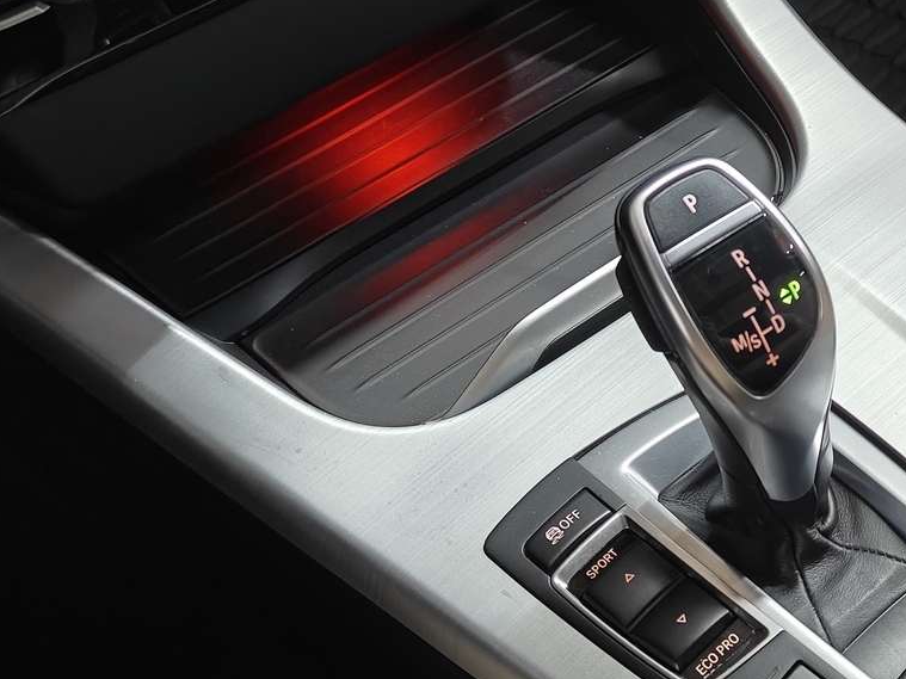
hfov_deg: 32.9
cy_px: 393
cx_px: 842
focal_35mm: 55
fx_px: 1439
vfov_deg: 26.5
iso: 160
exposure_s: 1/50
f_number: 1.8
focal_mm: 5.59
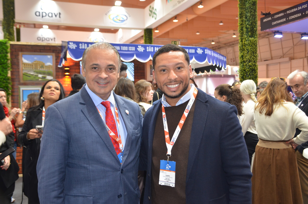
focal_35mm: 36
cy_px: 102
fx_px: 307
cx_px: 154
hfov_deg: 53.2
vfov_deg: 36.7
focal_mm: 24
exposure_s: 1/60
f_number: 3.8
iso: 720
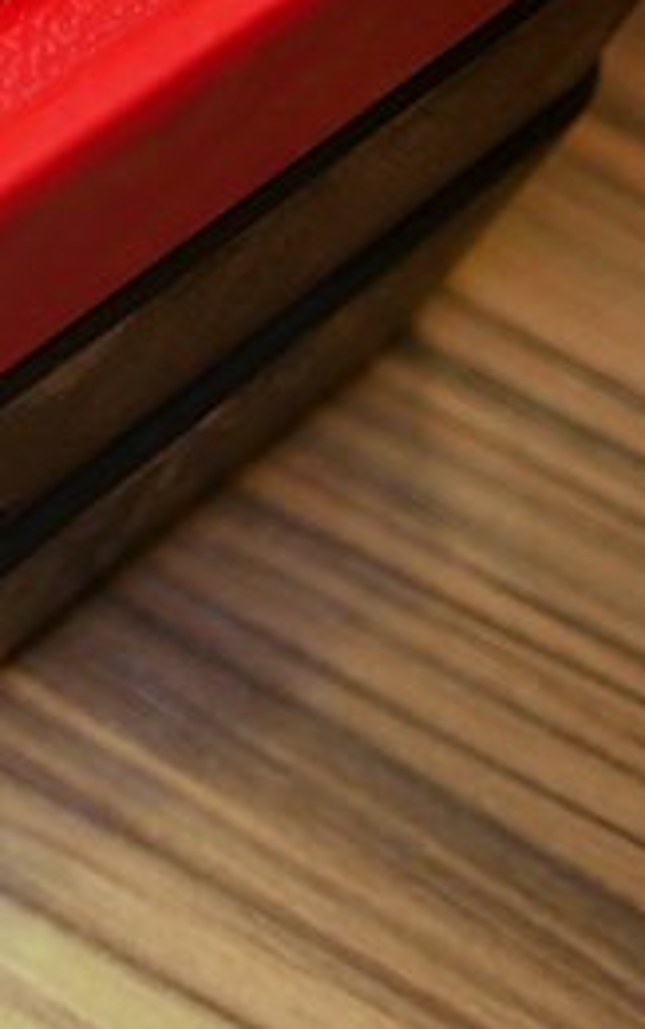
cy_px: -204
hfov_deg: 9.4
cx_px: -1219
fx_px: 3199
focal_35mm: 114
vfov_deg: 17.4
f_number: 2.5
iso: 250
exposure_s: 1/60
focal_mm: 14
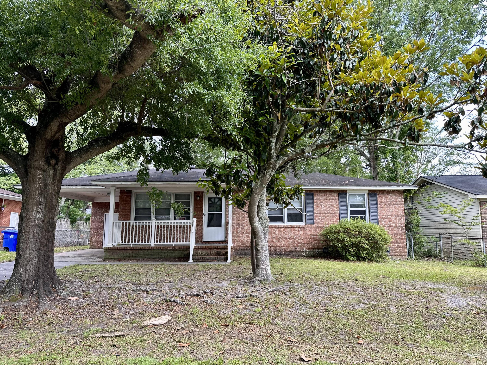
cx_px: 244
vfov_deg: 56.8
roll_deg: -0.7
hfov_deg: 71.6
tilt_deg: +7.1
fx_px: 338
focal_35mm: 24
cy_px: 182
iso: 80
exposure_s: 1/339
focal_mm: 6.86
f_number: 1.78
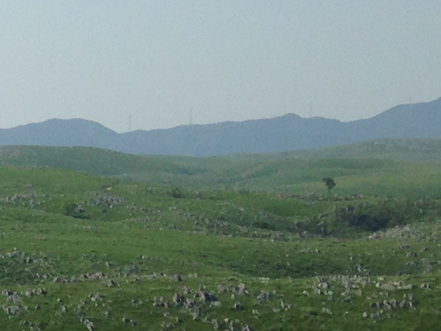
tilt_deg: -2.5
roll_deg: -0.9
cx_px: -459
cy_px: 370
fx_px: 2115
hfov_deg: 10.8
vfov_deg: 8.9
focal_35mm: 166
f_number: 2.4
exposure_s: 1/2262
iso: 50
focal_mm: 4.12
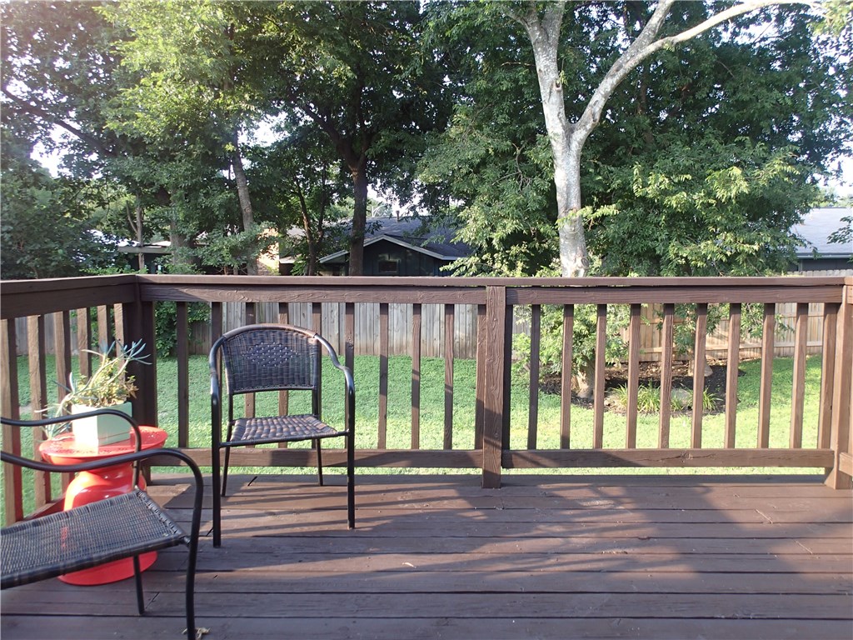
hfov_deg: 69.4
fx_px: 616
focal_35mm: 25
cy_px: 320
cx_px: 426
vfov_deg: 54.9
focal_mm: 4.5
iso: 100
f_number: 2.8
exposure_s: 1/80
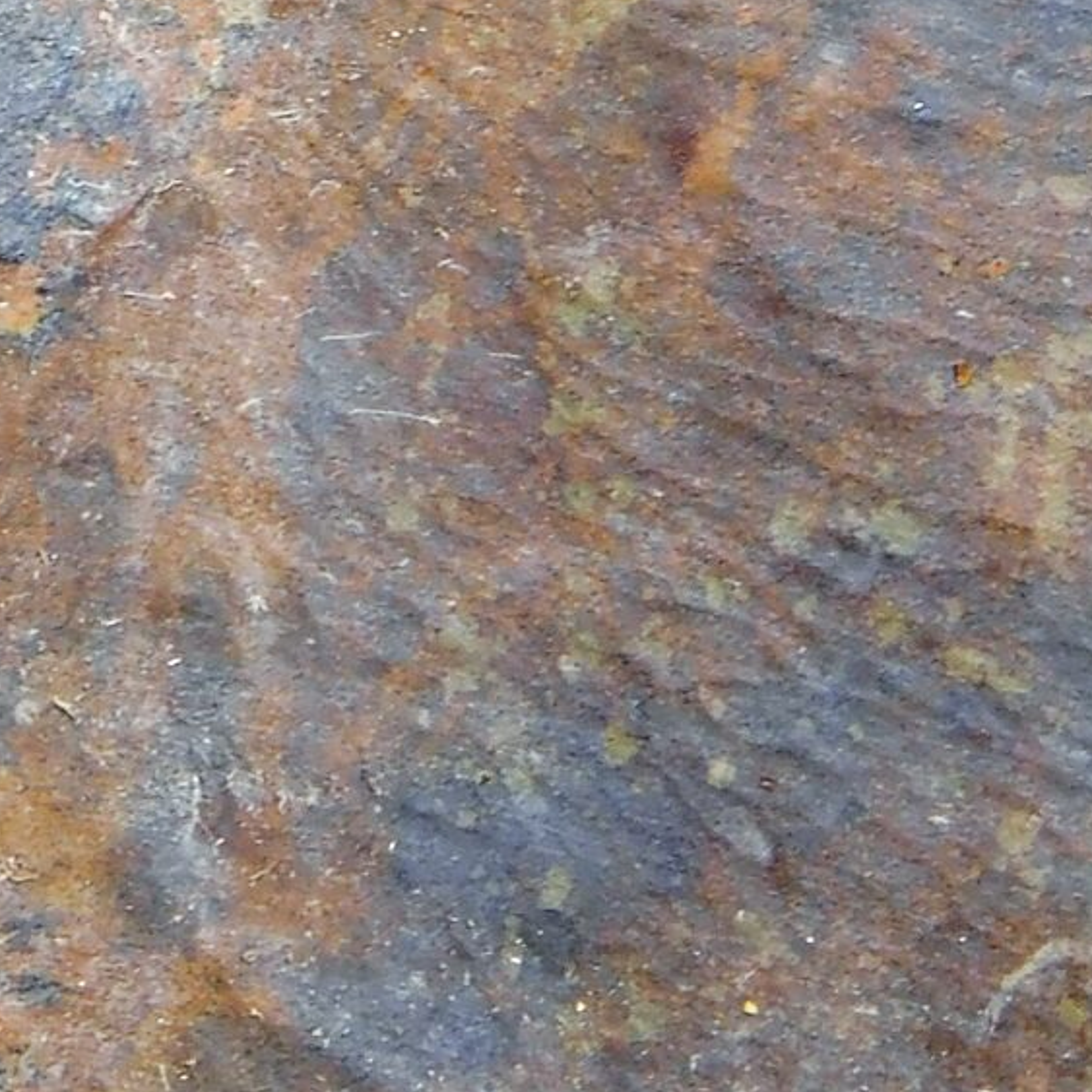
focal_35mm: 462
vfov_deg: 3.8
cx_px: -217
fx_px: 16489
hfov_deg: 3.8
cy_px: -147
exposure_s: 1/125
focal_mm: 20.3
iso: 125
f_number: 4.8
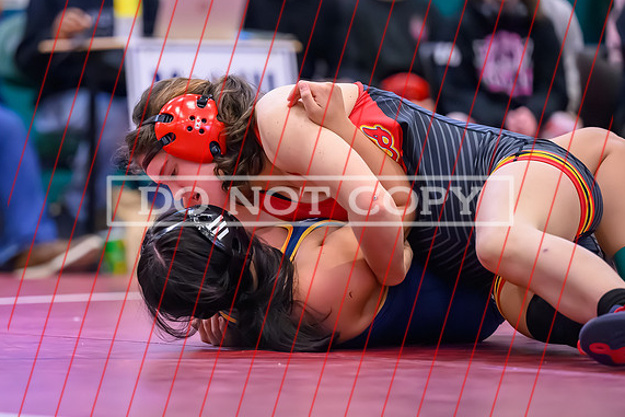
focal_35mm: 232
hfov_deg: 8.9
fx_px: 4029
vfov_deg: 5.9
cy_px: 190
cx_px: 189
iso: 10000
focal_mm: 165
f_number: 2.8
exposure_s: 1/640
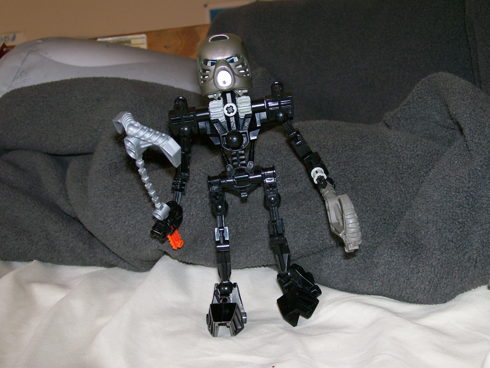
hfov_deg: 42.1
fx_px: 637
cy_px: 184
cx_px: 245
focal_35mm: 45
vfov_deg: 32.2
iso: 80
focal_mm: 7.6
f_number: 3
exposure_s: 1/73.1
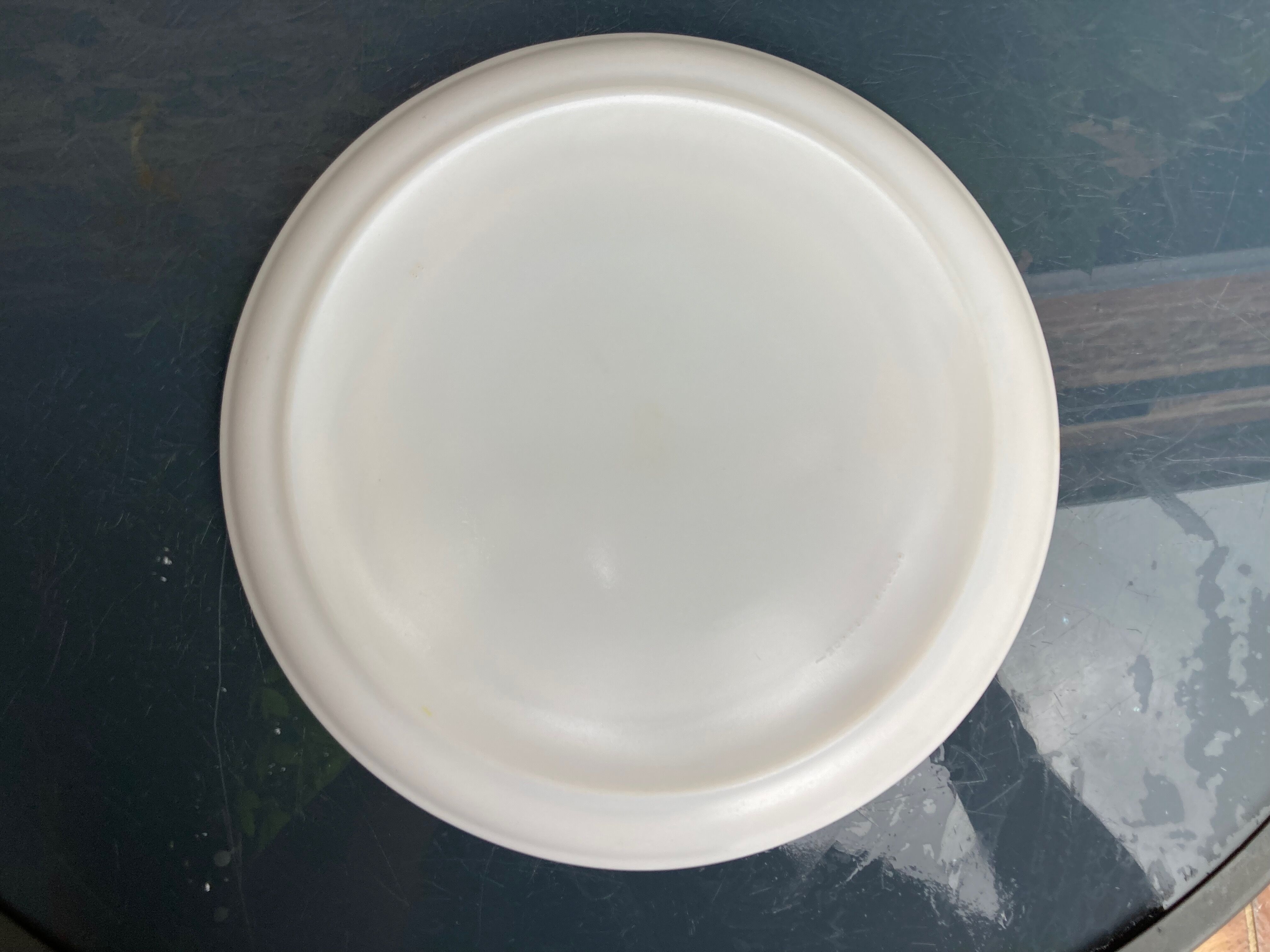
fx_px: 1027
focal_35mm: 28
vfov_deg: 49.7
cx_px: 635
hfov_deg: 63.4
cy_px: 476
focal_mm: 3.99
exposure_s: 1/121
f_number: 1.8
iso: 32
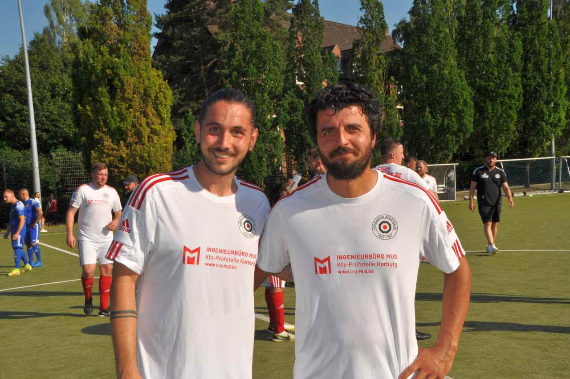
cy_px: 190
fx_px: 688
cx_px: 285
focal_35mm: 44
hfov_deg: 45.0
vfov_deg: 30.8
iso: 200
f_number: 18
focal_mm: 29
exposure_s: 1/200
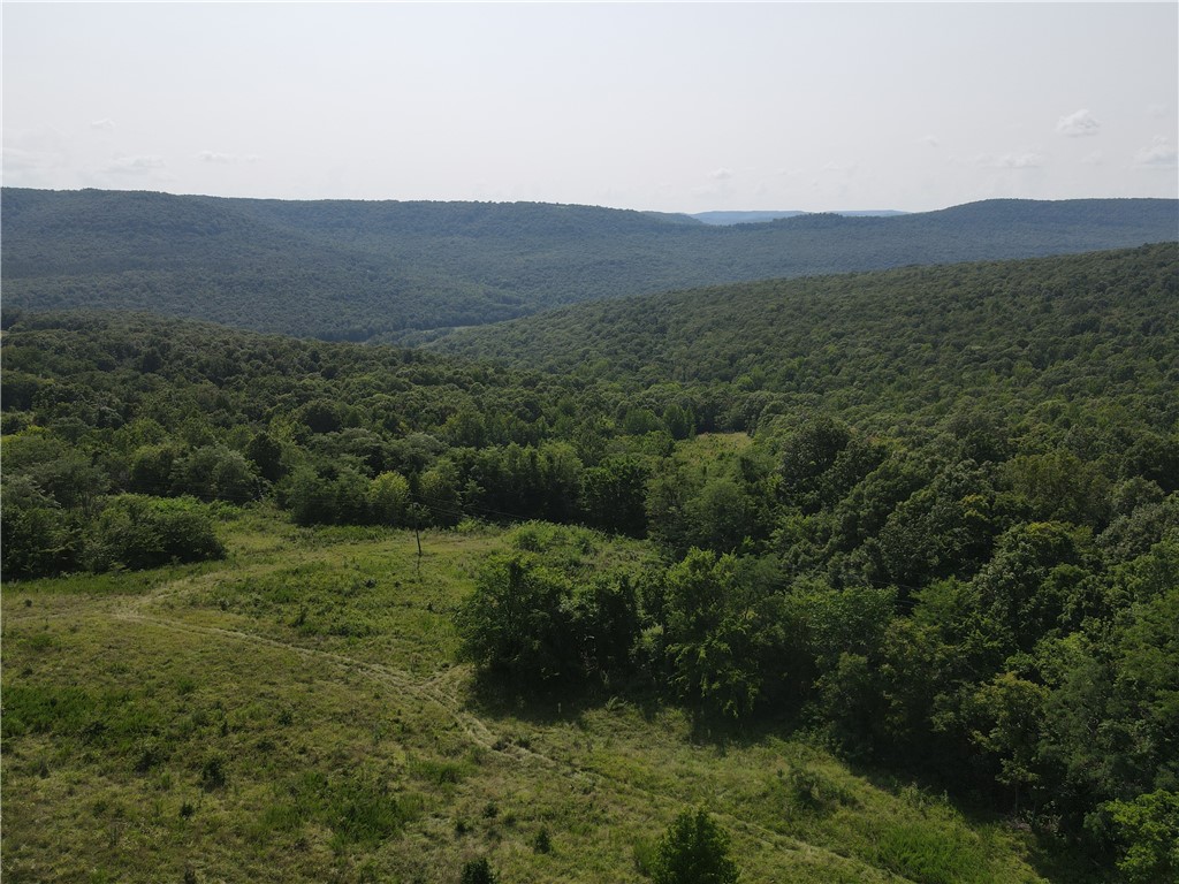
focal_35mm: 24
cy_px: 442
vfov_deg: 56.8
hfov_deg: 71.6
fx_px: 817
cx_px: 590
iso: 110
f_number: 2.8
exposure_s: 1/1250
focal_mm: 4.5
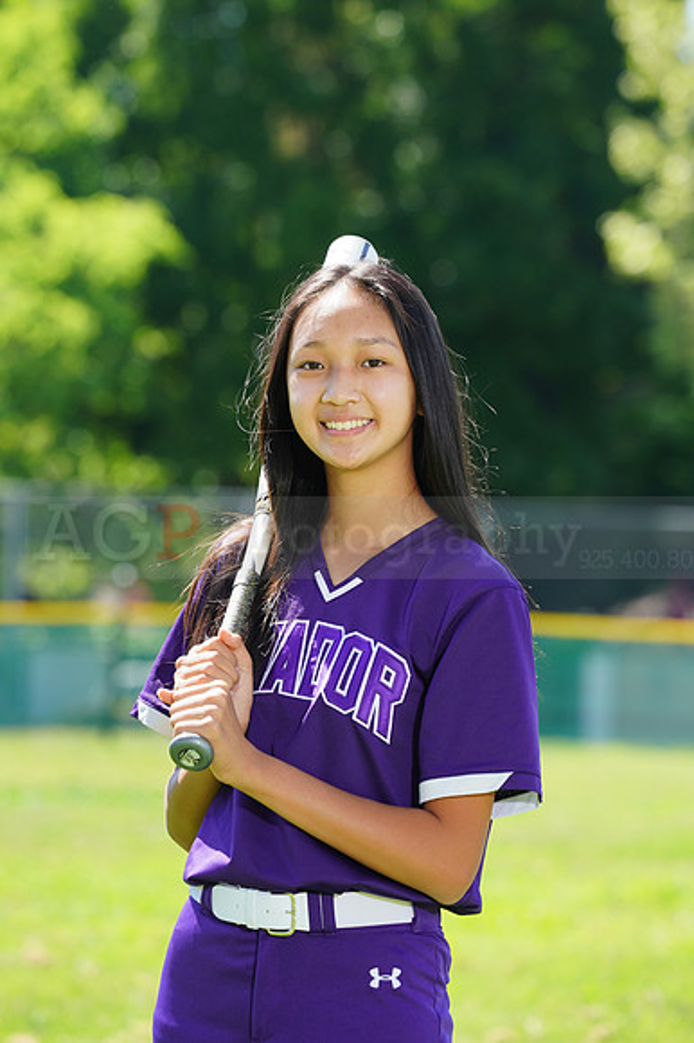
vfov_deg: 6.8
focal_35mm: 303
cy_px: 522
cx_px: 347
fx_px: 8772
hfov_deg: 4.5
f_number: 10
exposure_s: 1/125
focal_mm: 303
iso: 200
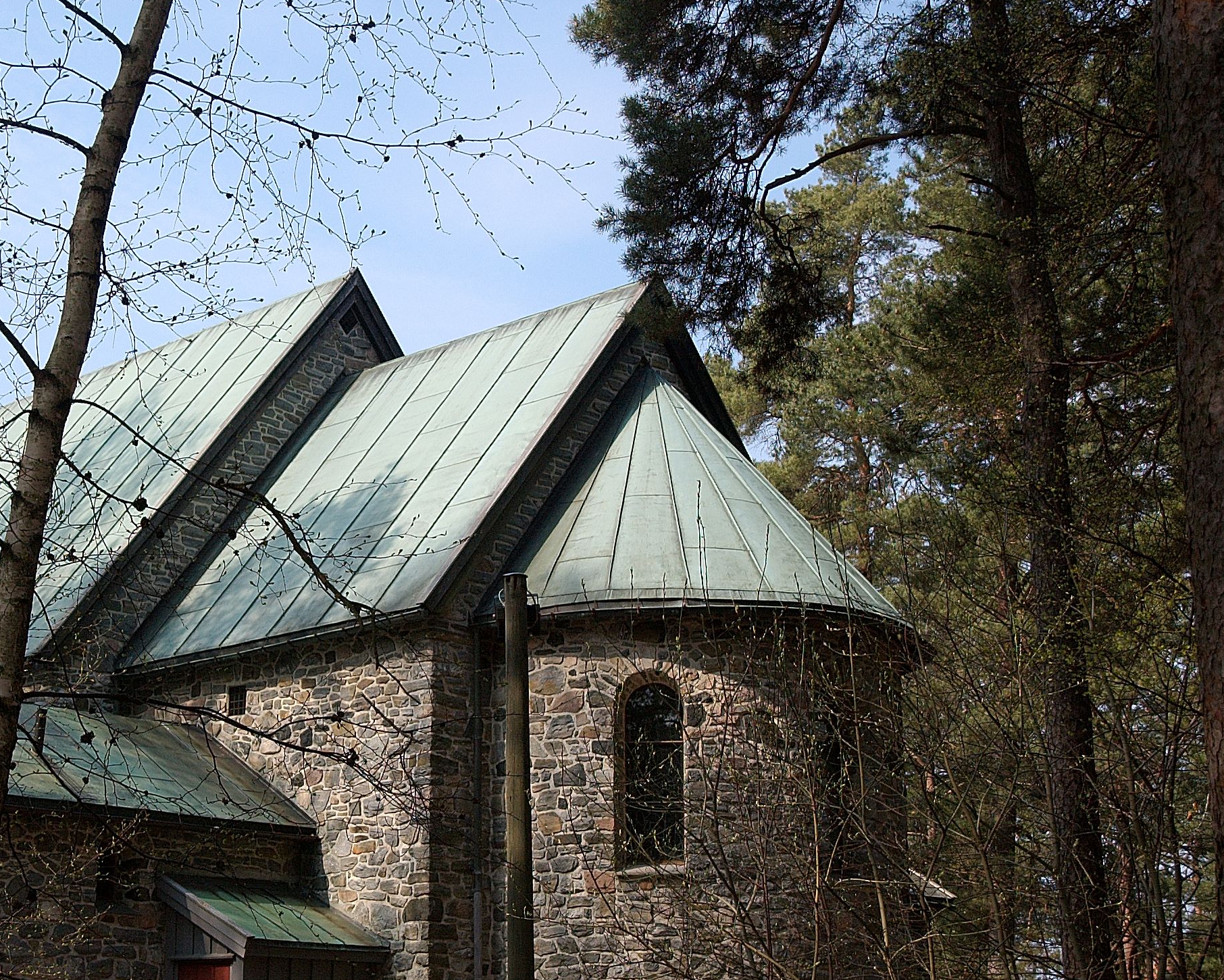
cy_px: 560
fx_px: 2210
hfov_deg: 30.5
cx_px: 317
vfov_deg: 25.0
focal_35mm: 61
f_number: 5.6
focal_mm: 26
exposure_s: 1/1250
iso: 200
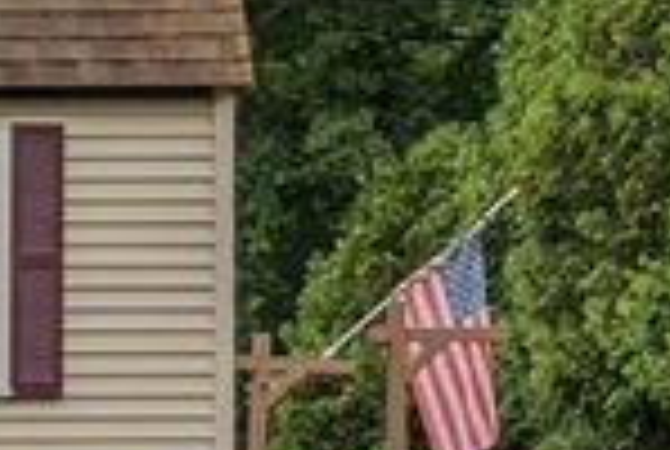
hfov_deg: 11.4
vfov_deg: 9.1
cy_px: 110
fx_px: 2816
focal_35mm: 151
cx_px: -899
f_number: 7.1
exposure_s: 1/60
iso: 320
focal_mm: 15
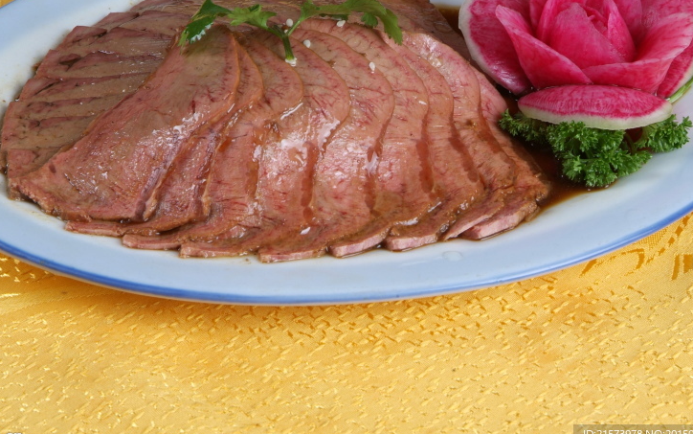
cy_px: 125
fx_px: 3079
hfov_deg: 12.8
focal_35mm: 163
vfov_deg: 8.0
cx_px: 310
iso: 100
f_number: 16
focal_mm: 75
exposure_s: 1/125
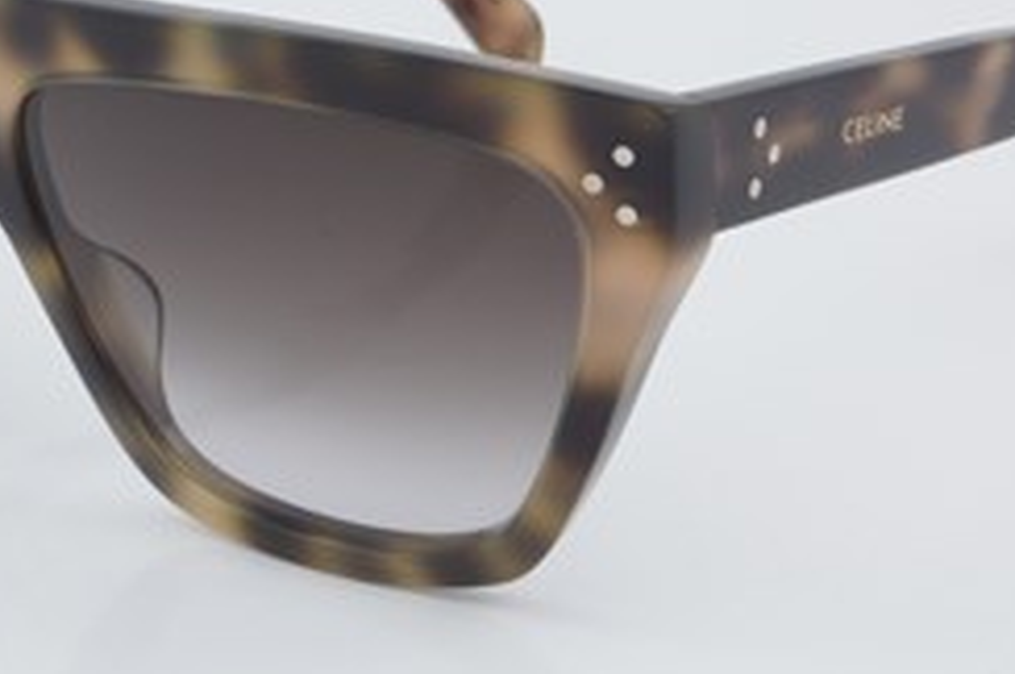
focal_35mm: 123
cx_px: 379
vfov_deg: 11.1
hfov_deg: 16.7
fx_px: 3463
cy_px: 191
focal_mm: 50
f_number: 32
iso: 100
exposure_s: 1/3
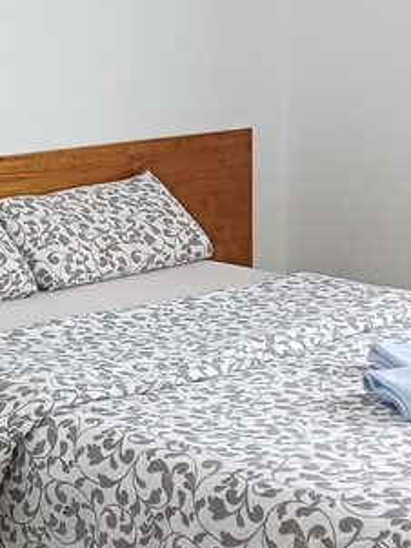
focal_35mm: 85
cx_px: -189
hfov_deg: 16.0
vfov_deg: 22.7
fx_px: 1345
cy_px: 124
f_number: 1.8
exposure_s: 1/50
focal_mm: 4.65
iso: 200
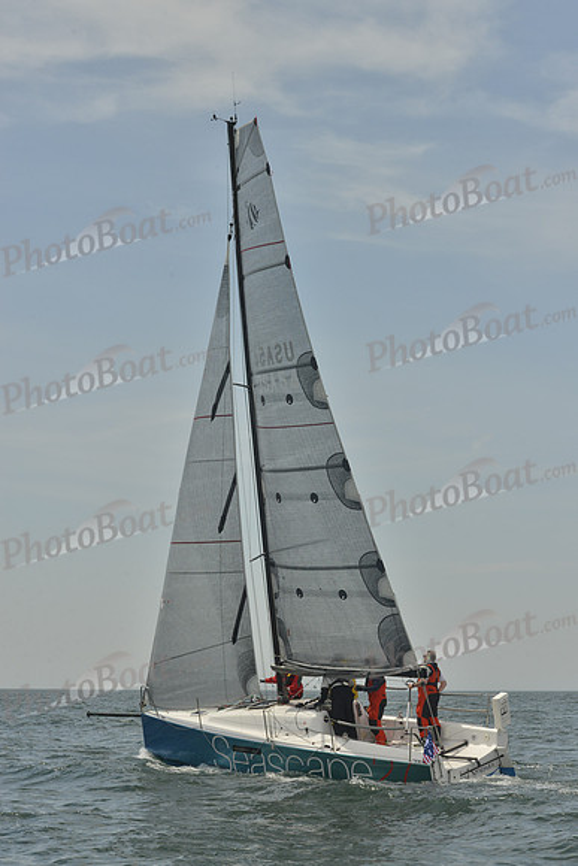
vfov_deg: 28.8
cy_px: 433
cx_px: 289
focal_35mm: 70
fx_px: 1685
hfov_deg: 19.5
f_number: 13
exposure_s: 1/1250
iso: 560
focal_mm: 70
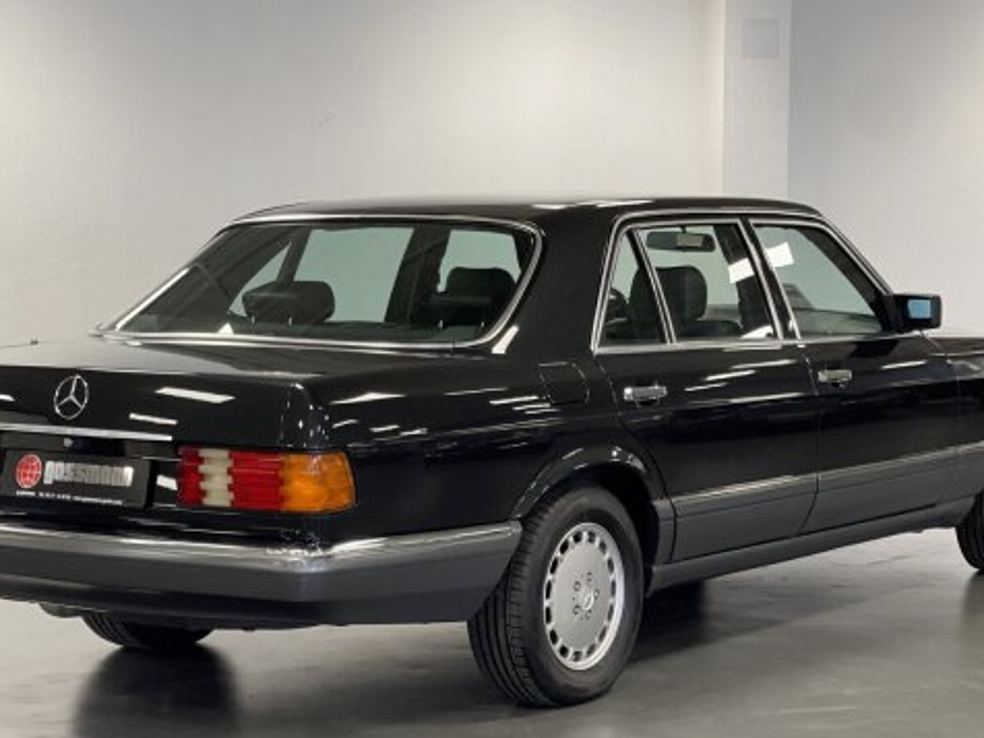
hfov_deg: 22.8
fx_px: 2445
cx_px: 490
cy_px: 453
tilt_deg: -5.8
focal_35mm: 86
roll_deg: -0.1
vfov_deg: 17.1
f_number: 2.2
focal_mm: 7.5
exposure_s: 1/84
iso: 250
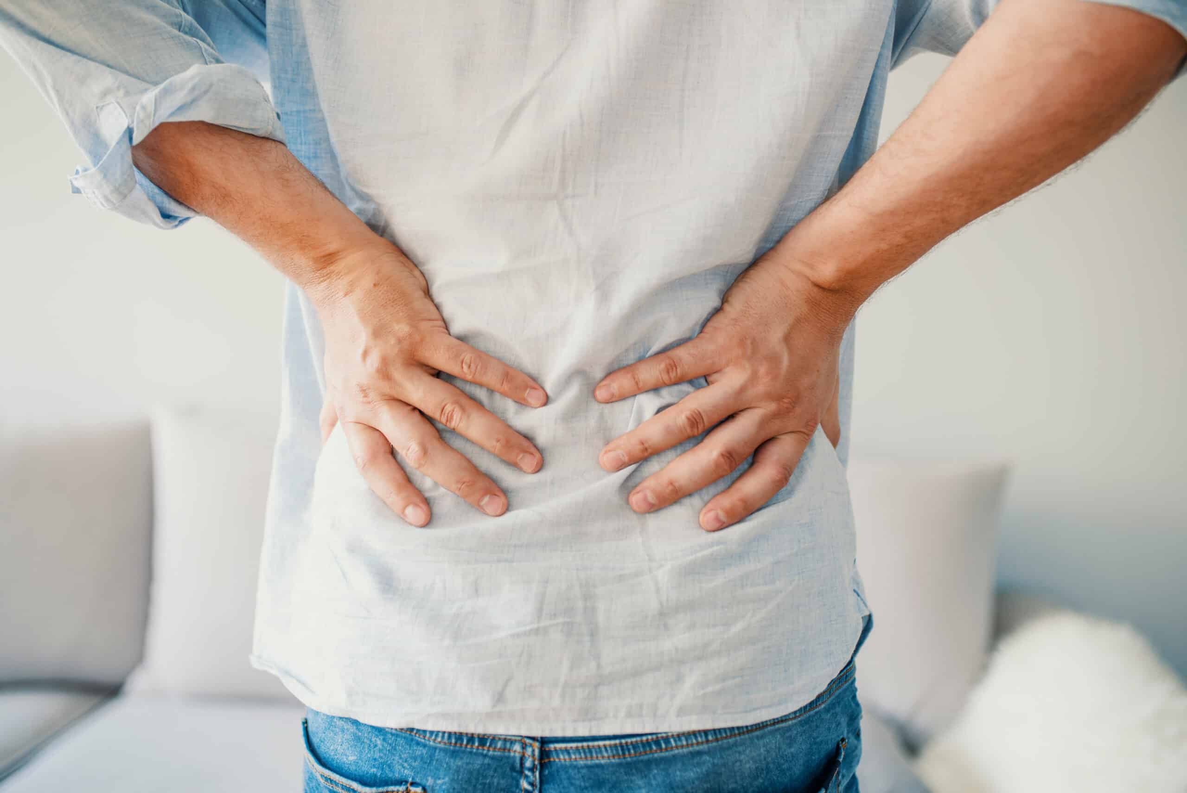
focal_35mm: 35
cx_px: 594
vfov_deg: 37.9
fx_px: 1154
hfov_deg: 54.4
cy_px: 396
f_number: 2.2
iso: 320
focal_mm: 35
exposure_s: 1/160
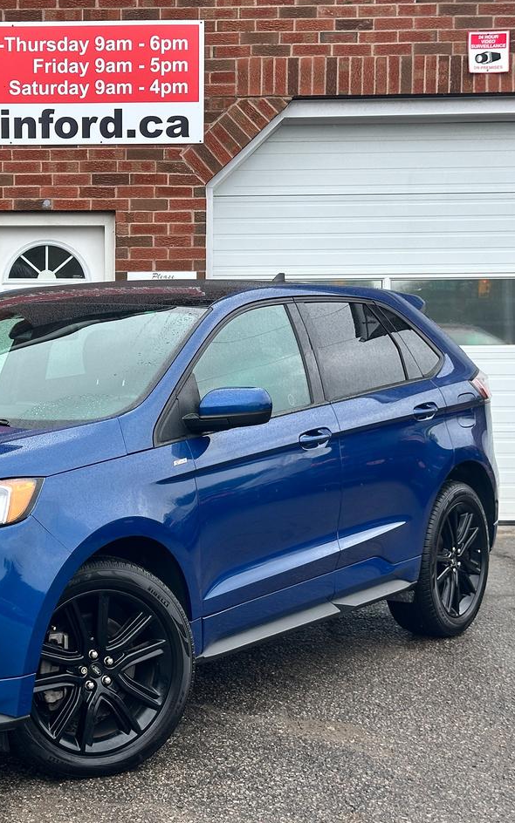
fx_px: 1550
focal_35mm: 69
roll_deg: +0.5
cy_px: 408
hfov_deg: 18.6
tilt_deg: -2.0
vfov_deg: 29.8
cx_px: 59
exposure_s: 1/729
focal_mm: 6.86
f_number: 1.78
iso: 64
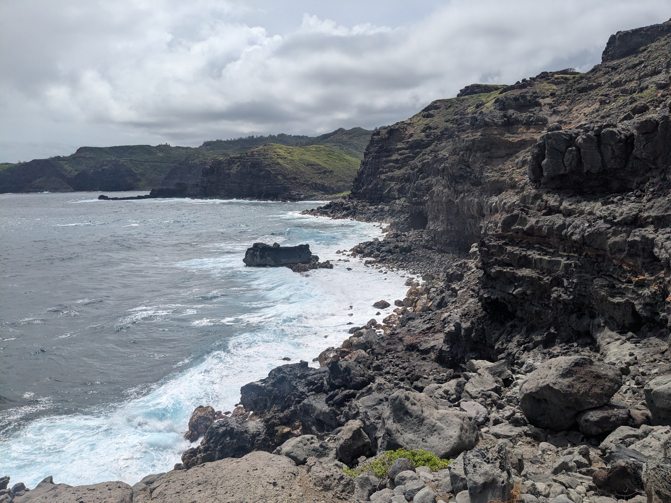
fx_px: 523
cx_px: 336
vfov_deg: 51.4
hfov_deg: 65.3
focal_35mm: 27
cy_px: 252
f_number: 1.73
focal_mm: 4.38
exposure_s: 1/11628
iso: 75
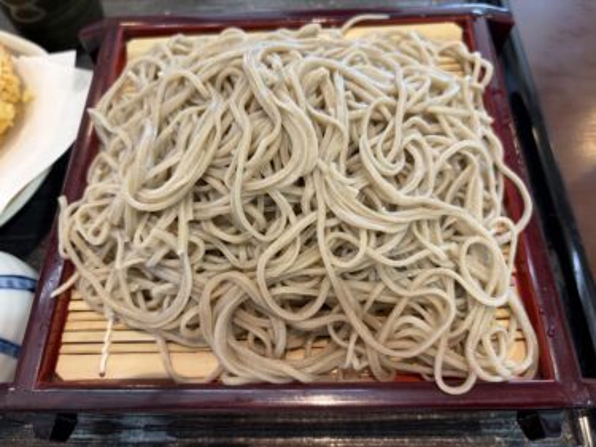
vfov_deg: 53.0
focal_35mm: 26
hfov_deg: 67.3
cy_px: 224
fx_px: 448
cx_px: 298
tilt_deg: -63.6
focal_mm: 5.96
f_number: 1.6
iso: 125
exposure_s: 1/60
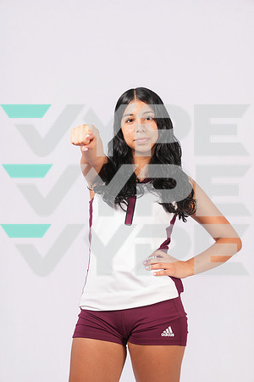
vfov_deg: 33.4
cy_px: 191
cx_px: 127
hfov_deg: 22.6
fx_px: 635
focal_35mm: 60
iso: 160
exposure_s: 1/125
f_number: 5.6
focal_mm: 60
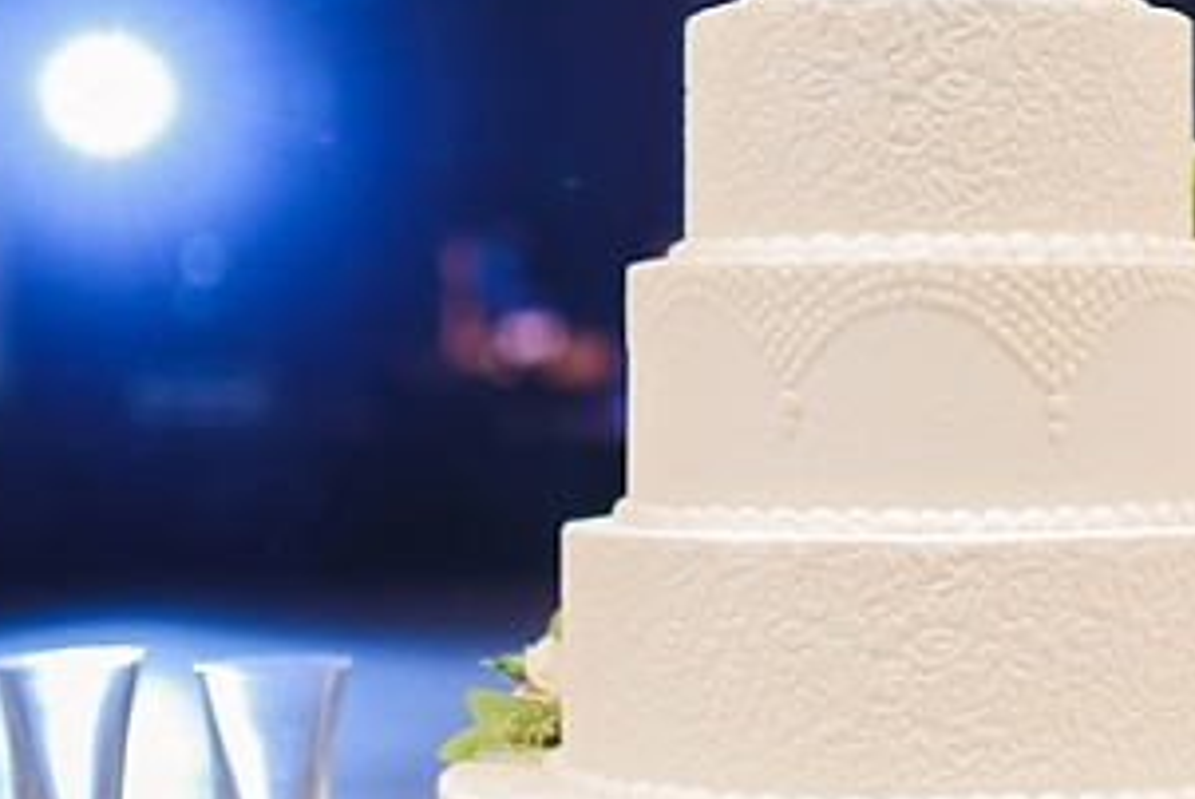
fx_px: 2957
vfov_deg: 15.4
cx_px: 954
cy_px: 271
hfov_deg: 22.5
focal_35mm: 89
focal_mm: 35
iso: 1000
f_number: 1.6
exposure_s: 1/200
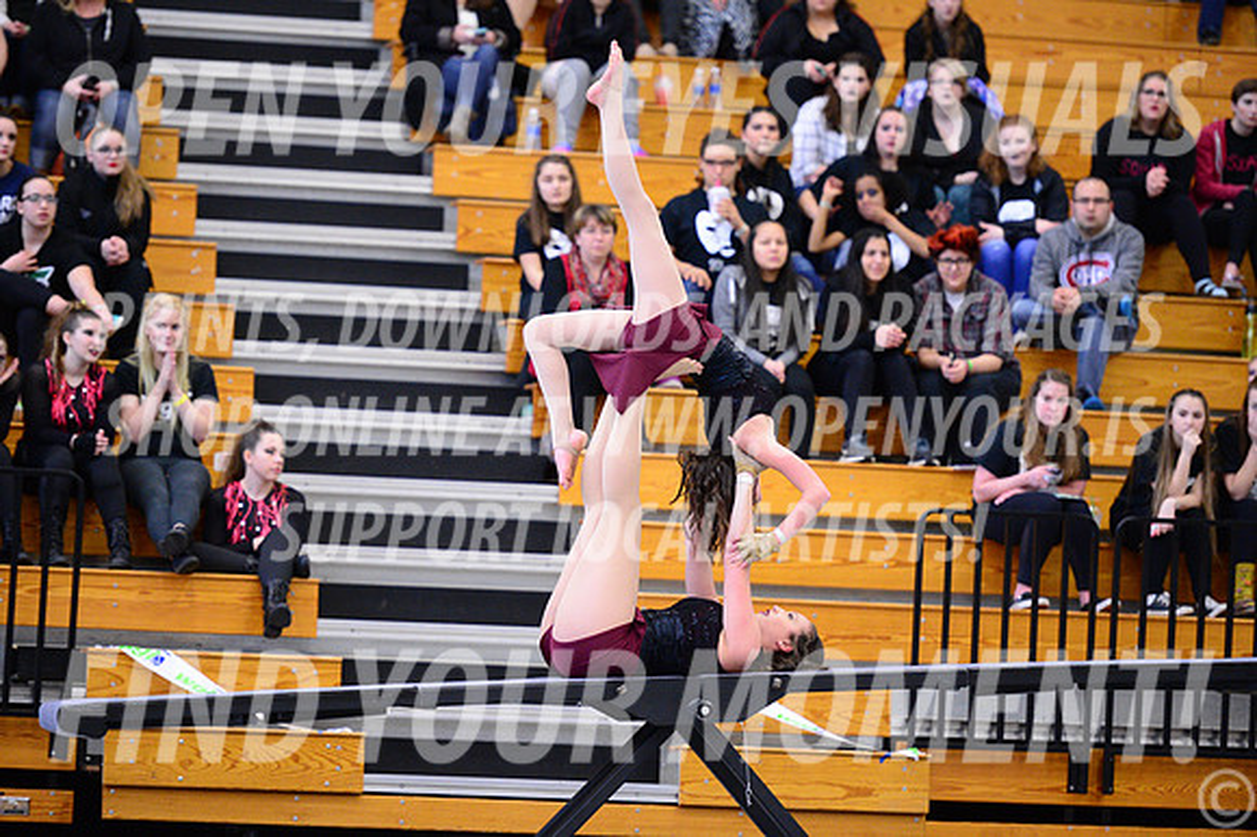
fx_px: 5932
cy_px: 418
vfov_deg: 8.1
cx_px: 628
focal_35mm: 170
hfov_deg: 12.1
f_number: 2.8
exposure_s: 1/320
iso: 6400
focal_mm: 170
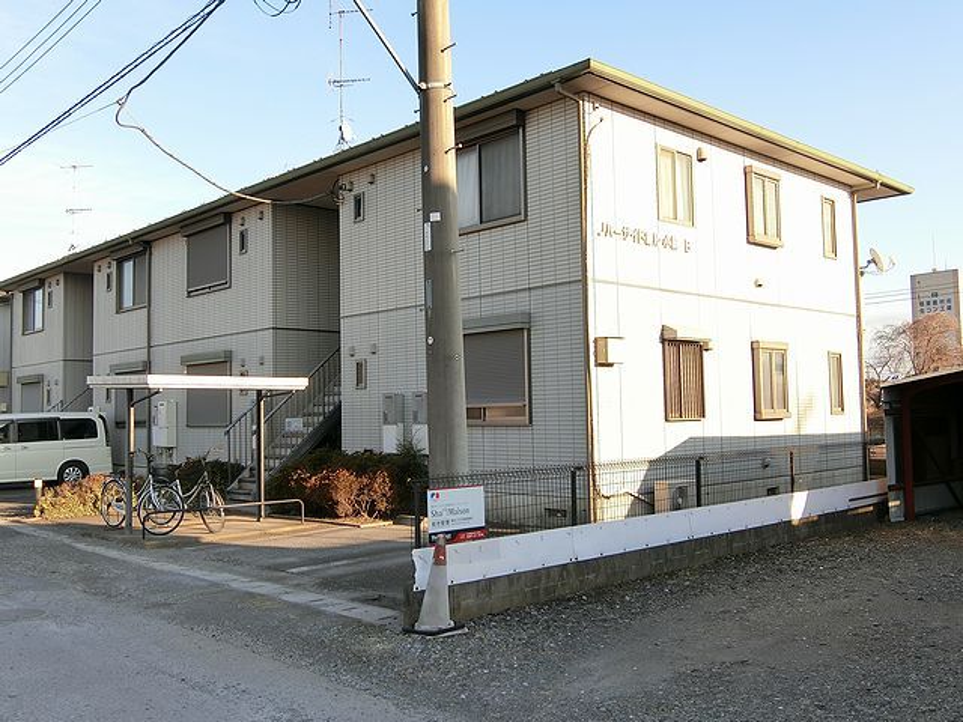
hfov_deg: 54.0
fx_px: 946
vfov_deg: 41.8
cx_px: 482
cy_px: 361
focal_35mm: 34
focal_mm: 7.2
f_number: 3.4
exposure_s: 1/320
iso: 80
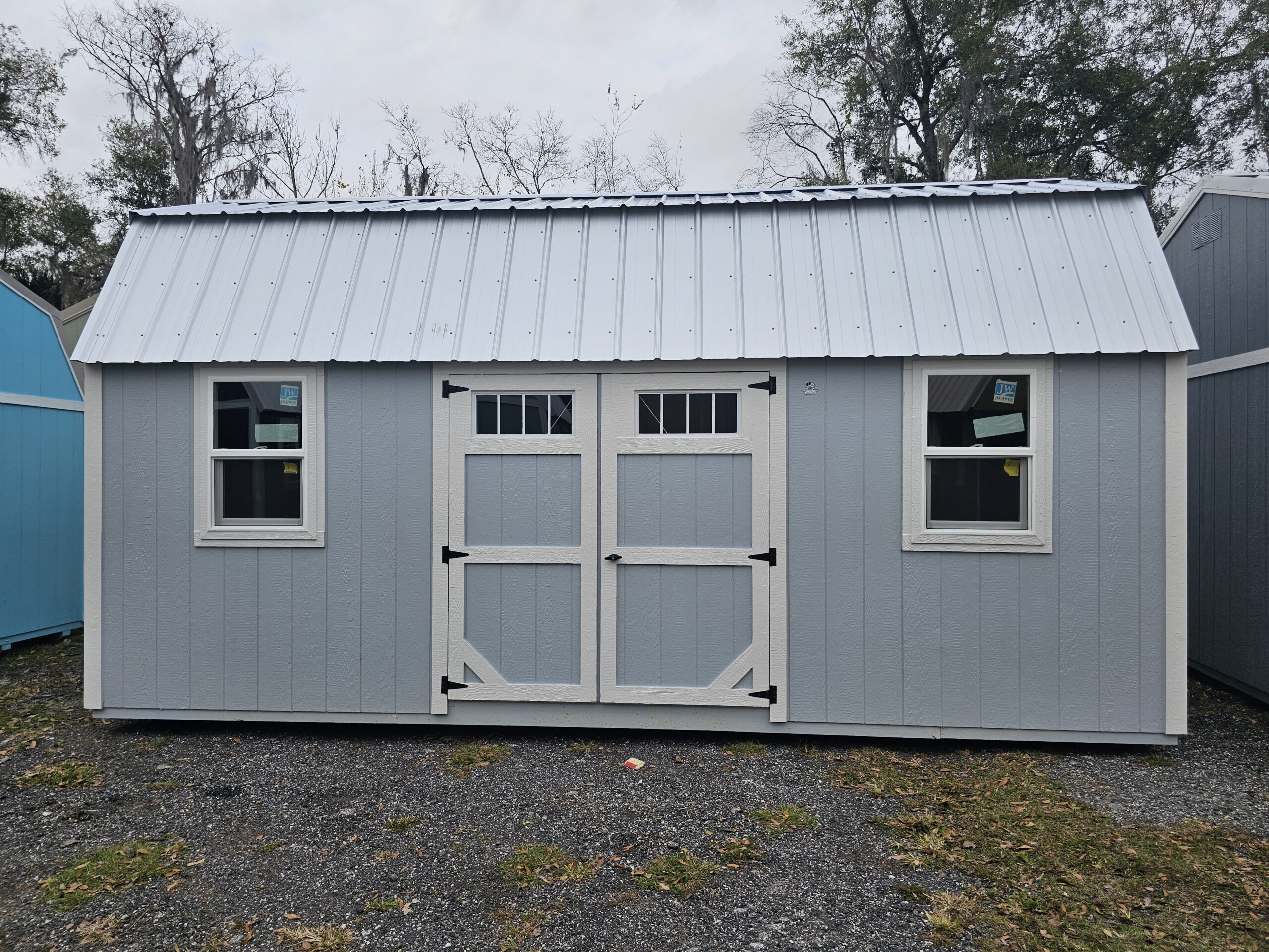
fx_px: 843
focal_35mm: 23
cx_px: 634
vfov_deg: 58.9
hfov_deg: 73.9
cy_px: 476
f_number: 1.7
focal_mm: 6.3
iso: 10
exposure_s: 1/362
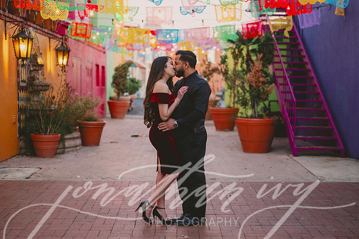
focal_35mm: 53
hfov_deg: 37.8
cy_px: 122
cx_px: 184
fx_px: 524
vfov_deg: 25.7
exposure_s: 1/500
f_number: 2
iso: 1600
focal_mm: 50
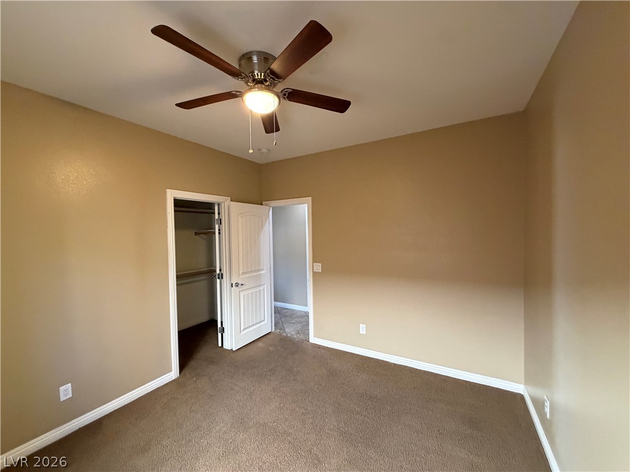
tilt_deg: -1.0
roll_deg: +0.9
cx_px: 315
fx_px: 255
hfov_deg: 102.1
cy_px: 236
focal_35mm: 14
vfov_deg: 85.7
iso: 640
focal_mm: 2.22
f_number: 2.2
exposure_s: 1/60
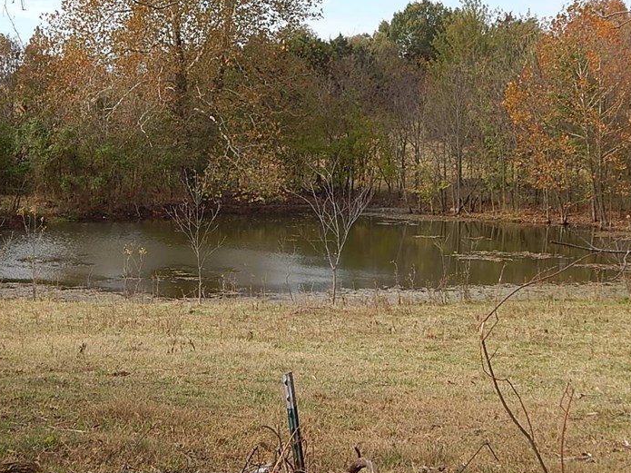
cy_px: 222
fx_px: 1476
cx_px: 248
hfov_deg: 24.1
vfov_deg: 18.2
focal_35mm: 81
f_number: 3.8
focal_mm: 9.7
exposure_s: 1/500
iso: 125
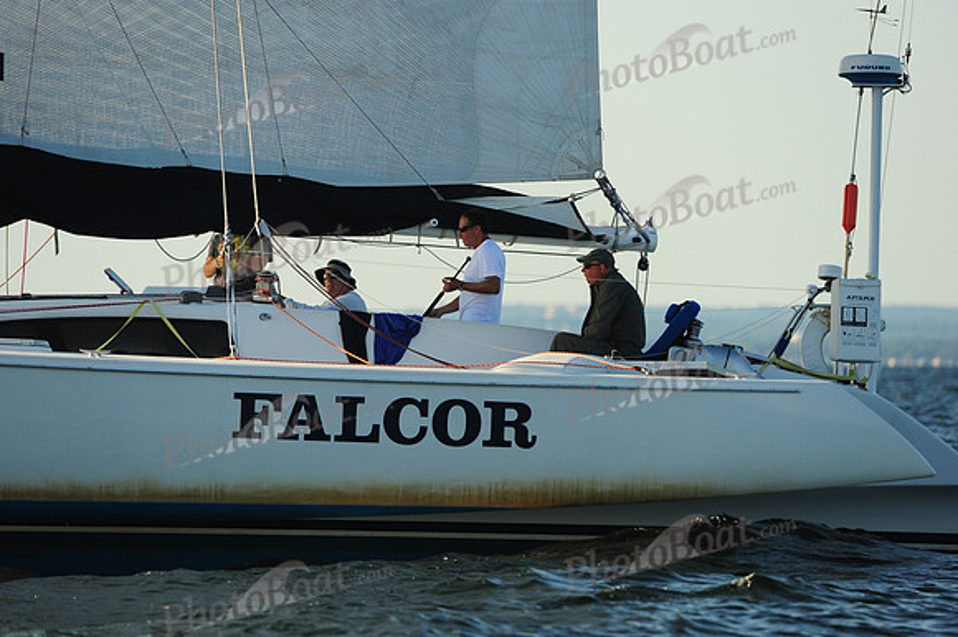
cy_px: 318
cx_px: 479
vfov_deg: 3.4
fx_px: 10638
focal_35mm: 400
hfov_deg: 5.2
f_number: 5
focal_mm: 400
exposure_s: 1/1600
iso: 640
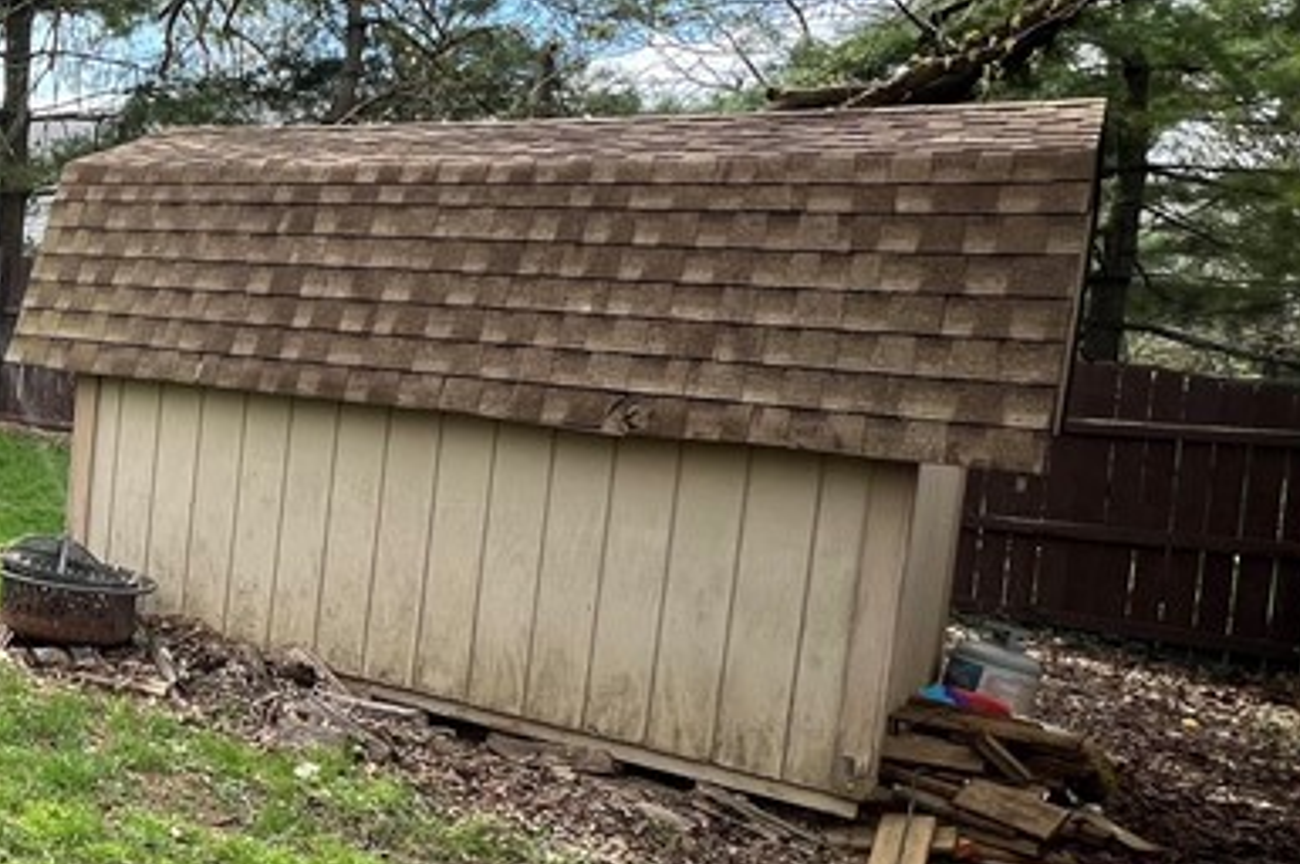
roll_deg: -3.7
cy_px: 395
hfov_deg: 39.9
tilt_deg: -3.3
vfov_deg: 36.8
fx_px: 1299
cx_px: -219
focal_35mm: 36
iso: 32
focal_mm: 1.57
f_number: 1.8
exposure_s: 1/645
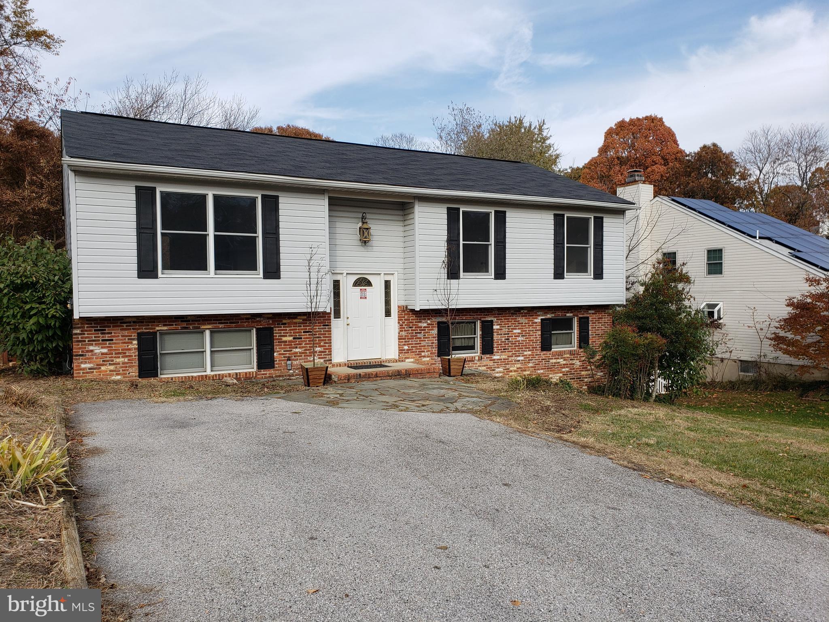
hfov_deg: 67.3
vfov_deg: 53.1
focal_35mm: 26
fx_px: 623
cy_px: 311
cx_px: 414
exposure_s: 1/883
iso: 50
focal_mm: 4.3
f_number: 2.4
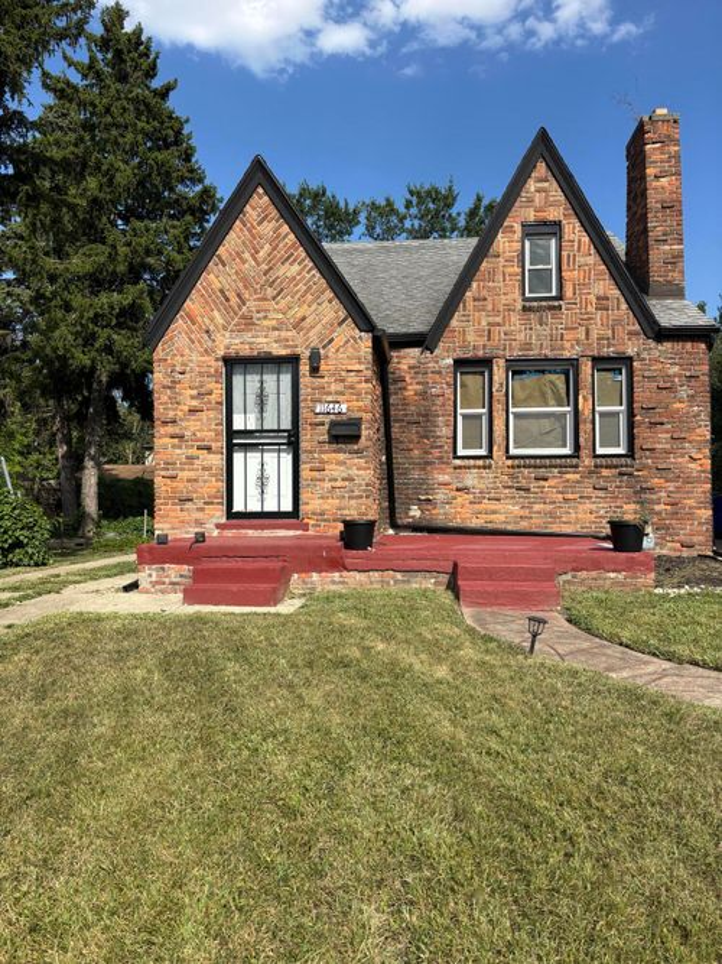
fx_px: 723
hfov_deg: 53.0
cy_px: 482
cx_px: 361
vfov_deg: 67.3
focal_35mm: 26
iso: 50
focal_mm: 5.96
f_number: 1.6
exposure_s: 1/2710
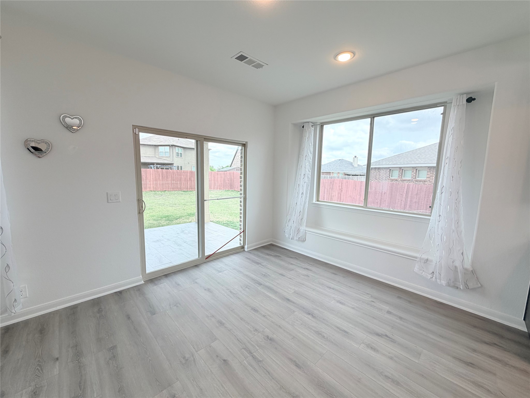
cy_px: 199
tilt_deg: -7.2
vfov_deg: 85.7
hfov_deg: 102.1
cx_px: 265
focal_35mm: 14
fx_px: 214
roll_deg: -0.9
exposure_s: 1/176
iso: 50
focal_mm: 2.22
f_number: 2.2
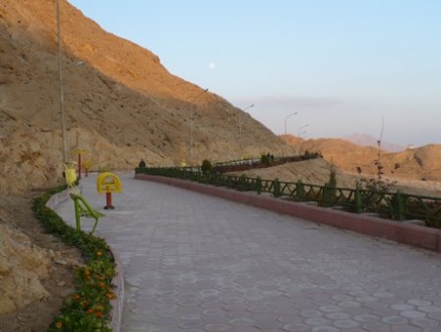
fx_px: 561
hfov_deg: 42.9
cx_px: 220
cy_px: 166
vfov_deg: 32.9
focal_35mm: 44
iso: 100
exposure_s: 1/400
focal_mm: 6.1
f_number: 2.8
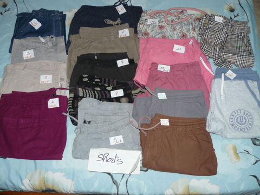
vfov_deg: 39.7
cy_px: 98
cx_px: 130
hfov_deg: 51.4
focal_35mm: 36
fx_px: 270
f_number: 2.8
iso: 100
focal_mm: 6
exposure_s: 1/50
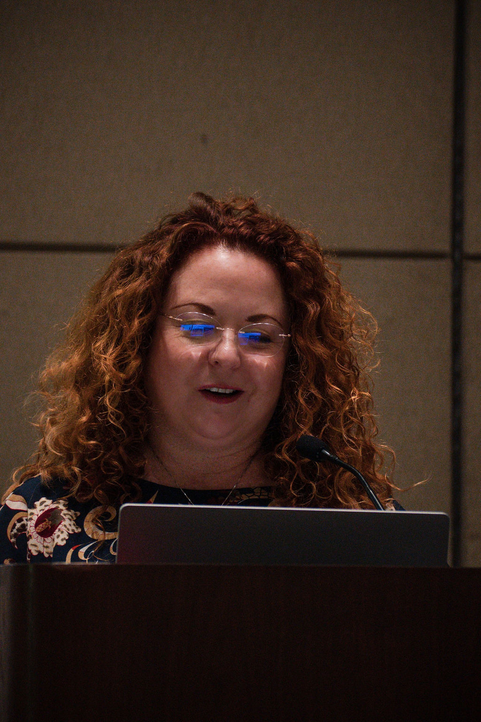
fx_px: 9018
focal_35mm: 450
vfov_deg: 4.6
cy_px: 361
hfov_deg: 3.1
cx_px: 240
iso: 3200
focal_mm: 300
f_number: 6.3
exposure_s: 1/125
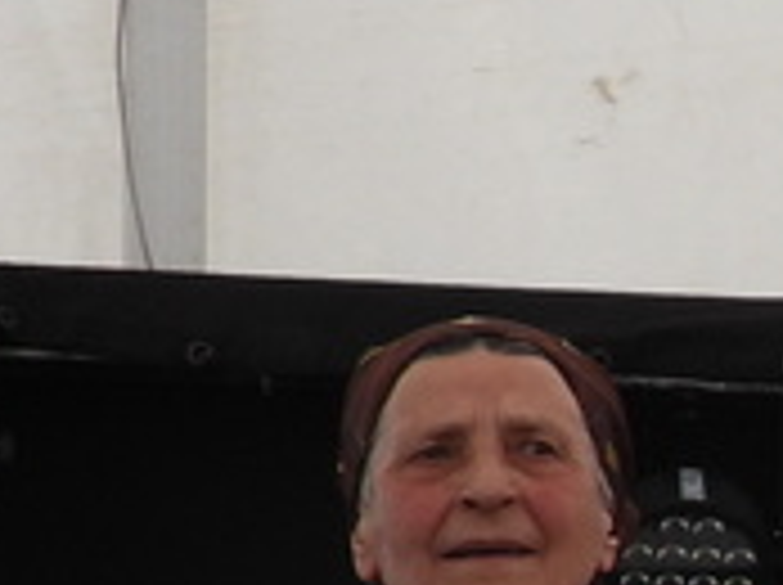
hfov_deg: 4.9
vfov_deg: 3.9
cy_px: 1202
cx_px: 2596
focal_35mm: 380
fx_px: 8584
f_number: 3.5
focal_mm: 9.8
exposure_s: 1/100
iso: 100
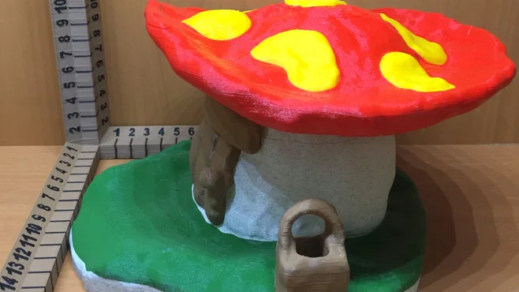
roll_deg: -1.4
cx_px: 216
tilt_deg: -22.3
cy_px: 106
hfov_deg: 50.3
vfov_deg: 29.6
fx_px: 550
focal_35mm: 40
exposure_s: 1/15
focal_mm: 4.15
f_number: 2.2
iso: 125
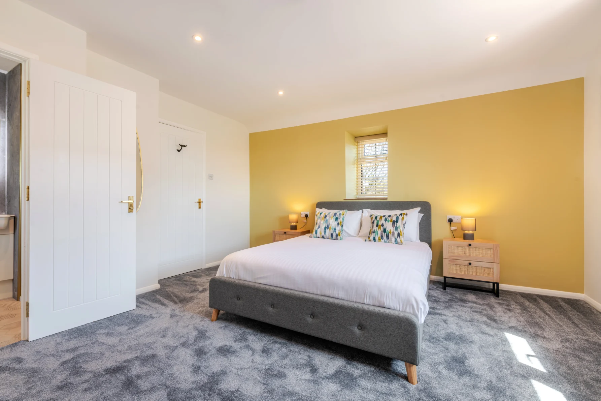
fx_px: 250
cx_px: 300
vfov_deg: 77.3
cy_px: 200
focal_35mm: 15
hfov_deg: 100.4
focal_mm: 15
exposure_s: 1/13
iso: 100
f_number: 8
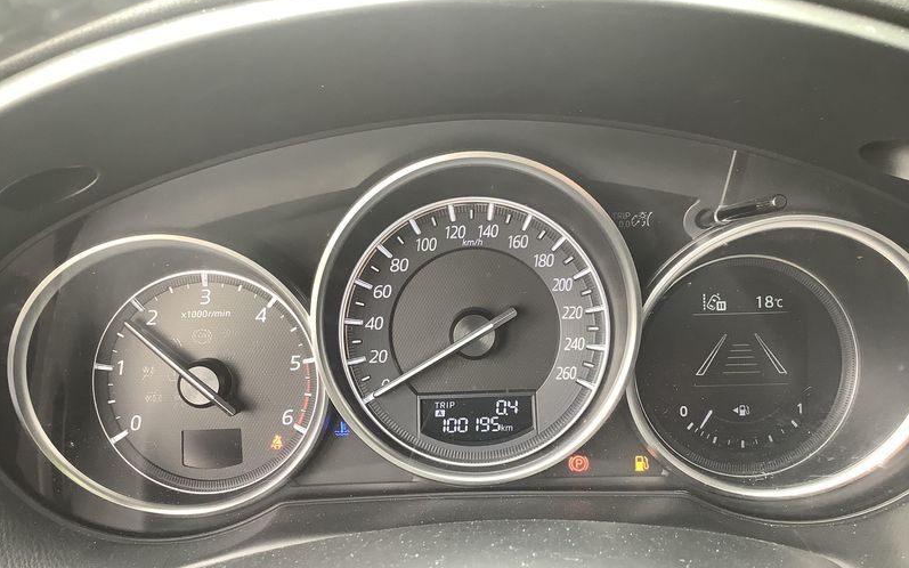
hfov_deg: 58.1
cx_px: 454
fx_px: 817
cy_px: 308
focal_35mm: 33
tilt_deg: -26.5
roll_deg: +0.0
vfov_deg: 38.3
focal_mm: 3.3
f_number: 2.4
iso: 80
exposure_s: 1/50
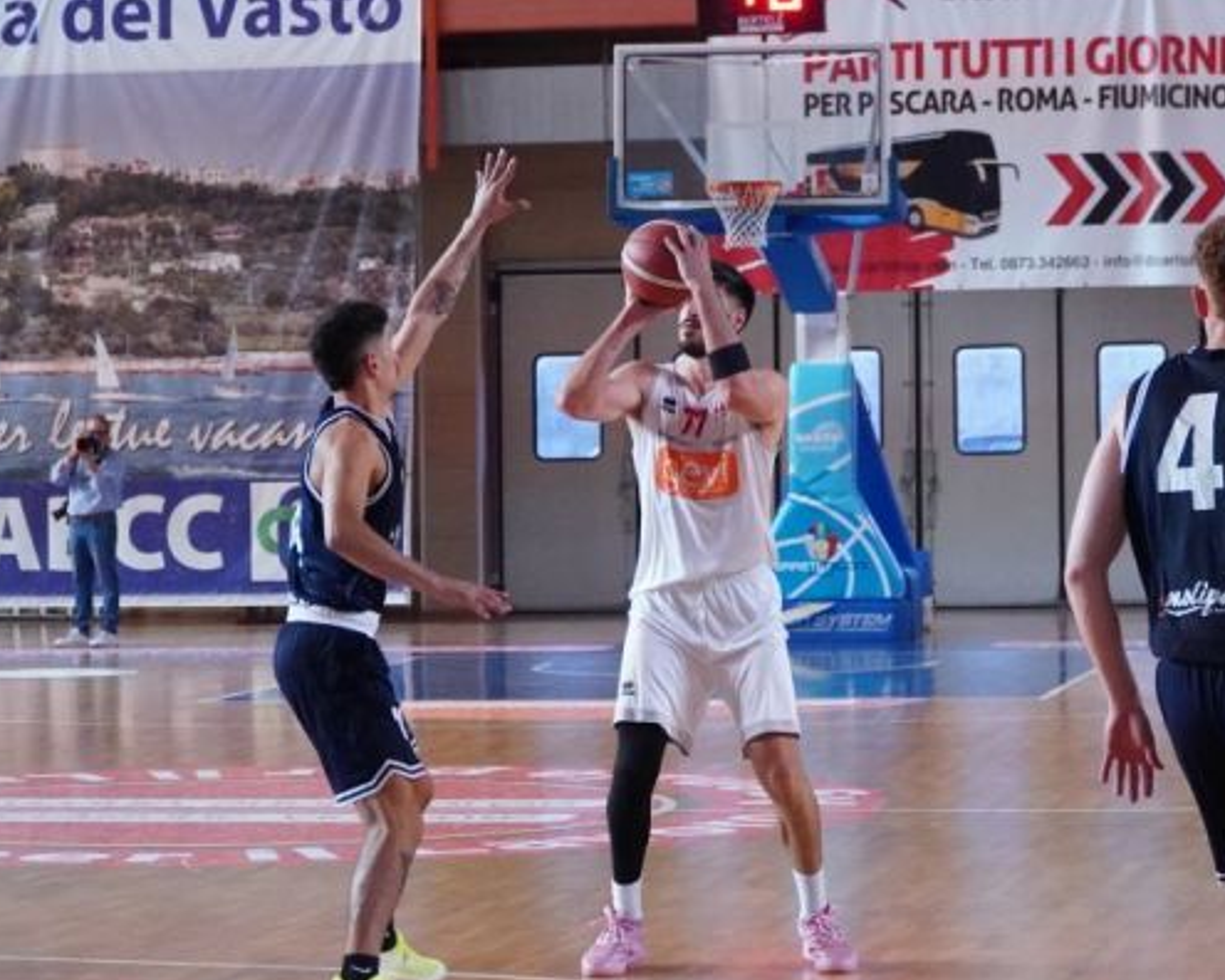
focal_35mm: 123
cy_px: 460
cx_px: 792
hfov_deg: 15.6
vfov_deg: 12.5
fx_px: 4459
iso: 5000
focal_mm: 54
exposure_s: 1/800
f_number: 4
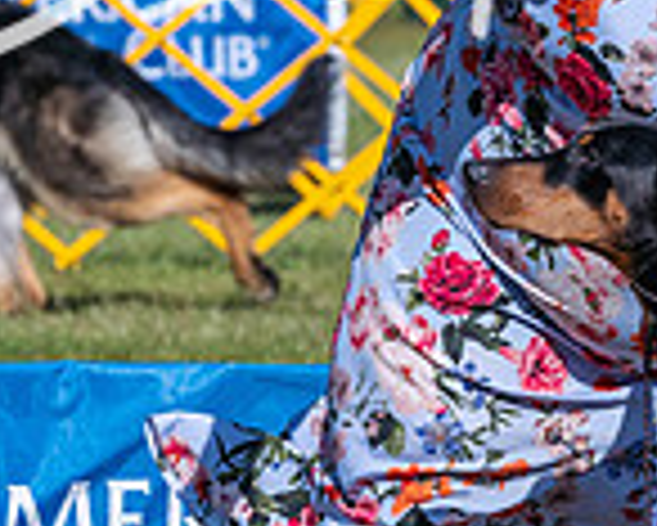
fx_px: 16111
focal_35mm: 828
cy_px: 171
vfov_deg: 1.9
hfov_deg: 2.3
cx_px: 529
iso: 320
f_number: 6.3
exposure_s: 1/2000
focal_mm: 191
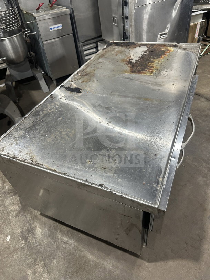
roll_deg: +6.2
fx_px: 194
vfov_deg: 71.6
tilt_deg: -42.1
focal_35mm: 24
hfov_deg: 56.8
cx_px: 105
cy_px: 140
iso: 250
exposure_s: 1/62
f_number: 1.78
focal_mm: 6.86
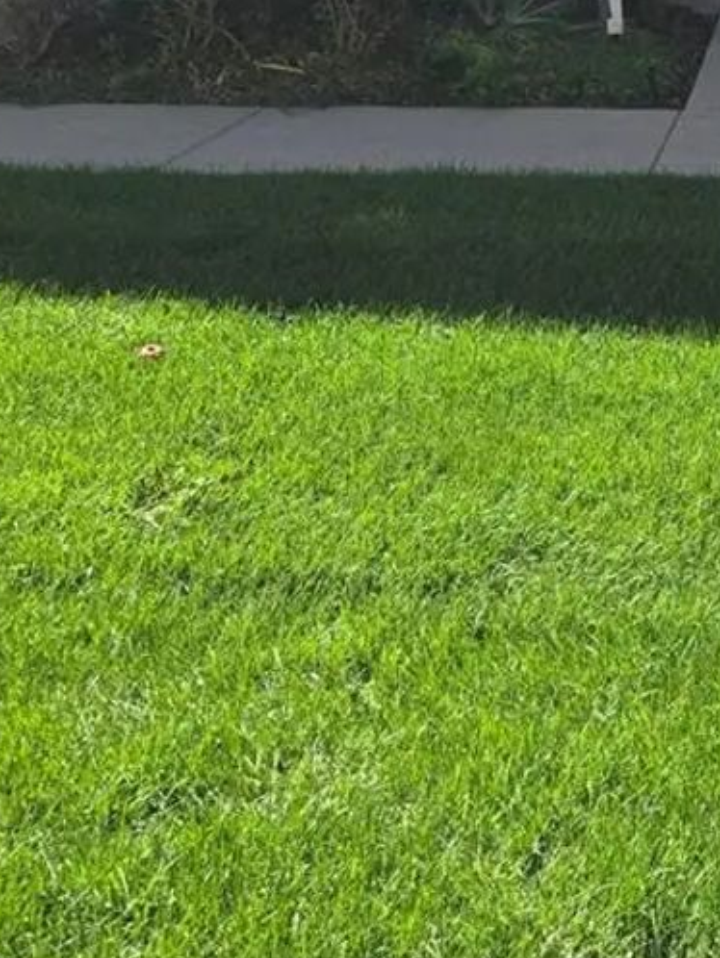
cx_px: 864
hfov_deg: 21.6
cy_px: -265
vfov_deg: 26.4
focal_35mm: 63
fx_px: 1746
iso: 80
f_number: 1.7
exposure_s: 1/1957
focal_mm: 6.25
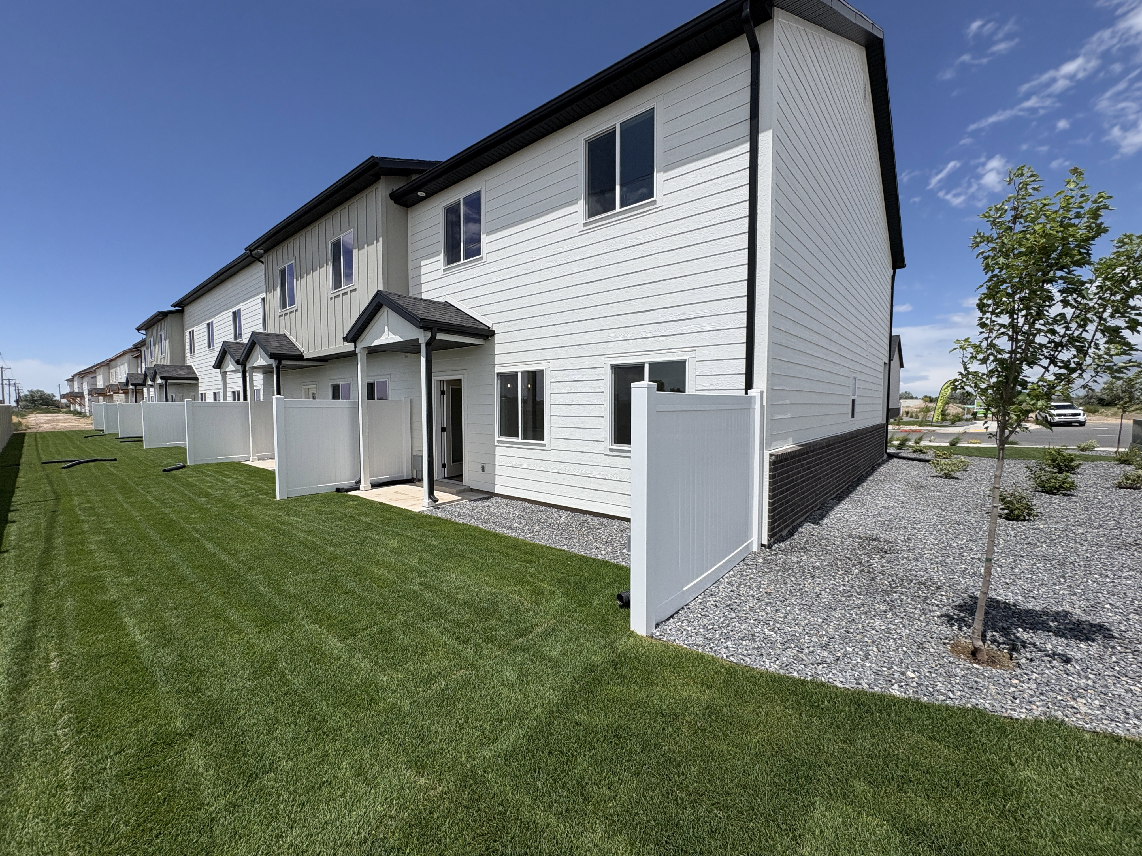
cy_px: 428
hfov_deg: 102.1
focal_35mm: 14
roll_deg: +0.6
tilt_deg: -3.1
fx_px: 462
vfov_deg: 85.7
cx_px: 571
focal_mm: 2.22
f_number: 2.2
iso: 50
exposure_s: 1/4630
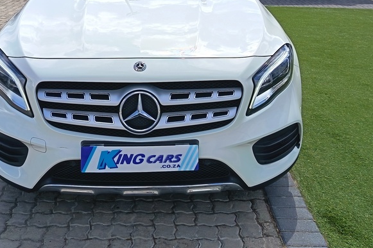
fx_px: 456
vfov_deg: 29.7
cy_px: 44
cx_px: 164
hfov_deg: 44.4
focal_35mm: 44
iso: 100
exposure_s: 1/1220
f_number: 1.75
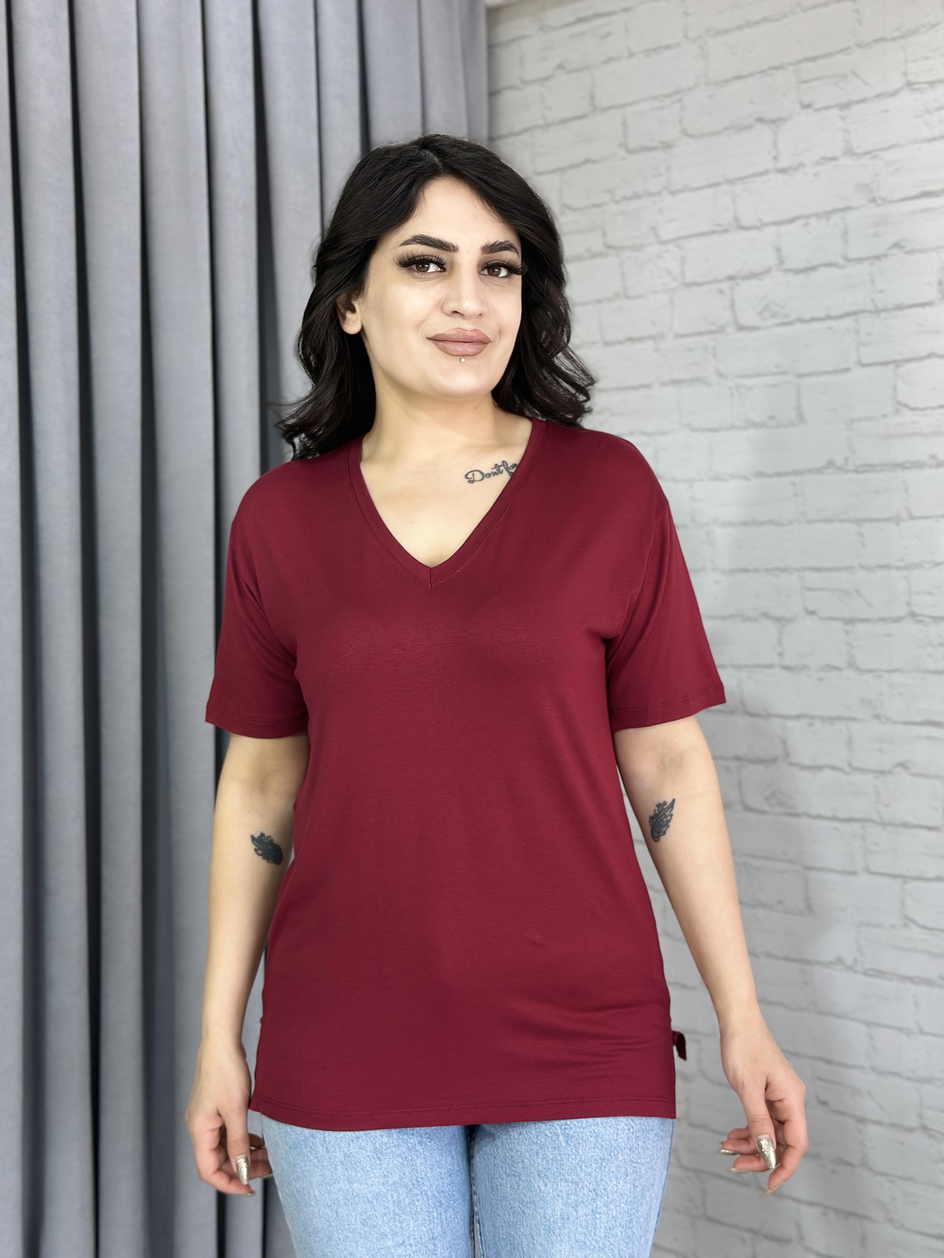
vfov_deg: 39.7
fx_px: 1745
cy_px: 629
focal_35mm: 48
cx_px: 472
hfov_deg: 30.3
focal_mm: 6.86
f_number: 1.78
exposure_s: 1/100
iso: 80
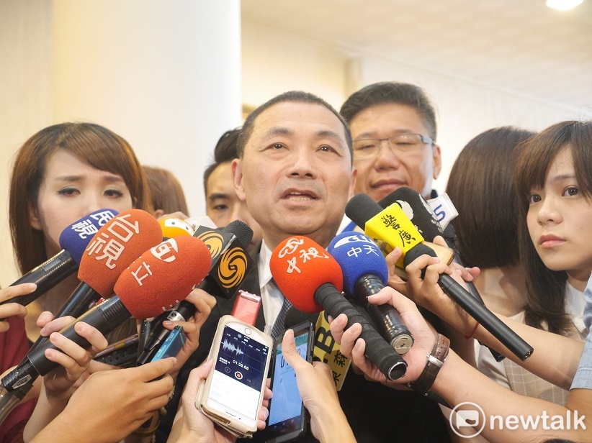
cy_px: 222
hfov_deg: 27.8
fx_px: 1197
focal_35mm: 70
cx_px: 296
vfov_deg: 21.0
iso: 2500
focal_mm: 35
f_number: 2.8
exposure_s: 1/80
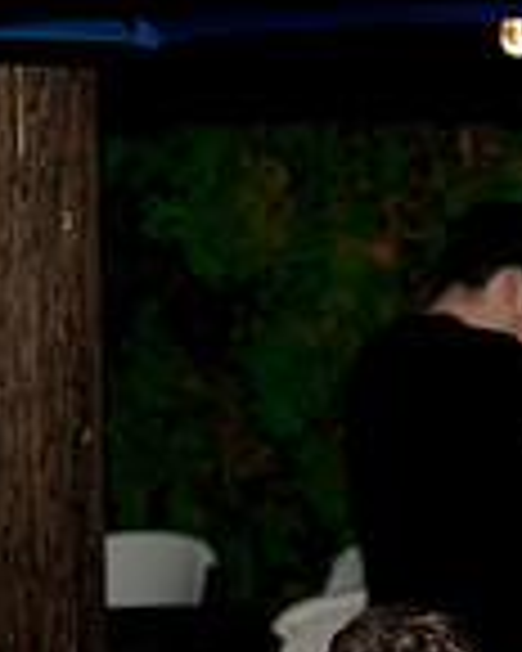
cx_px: 346
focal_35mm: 282
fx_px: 5446
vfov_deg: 6.8
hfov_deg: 5.5
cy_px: 857
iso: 2000
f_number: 3.2
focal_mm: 75
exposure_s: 1/200
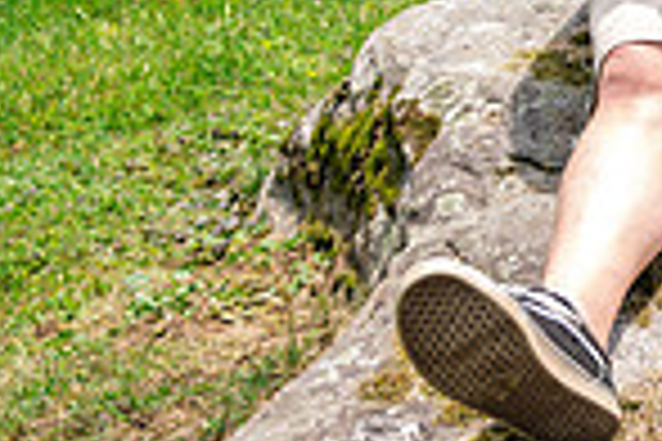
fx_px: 2482
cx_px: 1229
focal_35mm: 135
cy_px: -133
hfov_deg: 13.5
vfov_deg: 10.0
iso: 64
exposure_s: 1/250
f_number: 4
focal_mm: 33
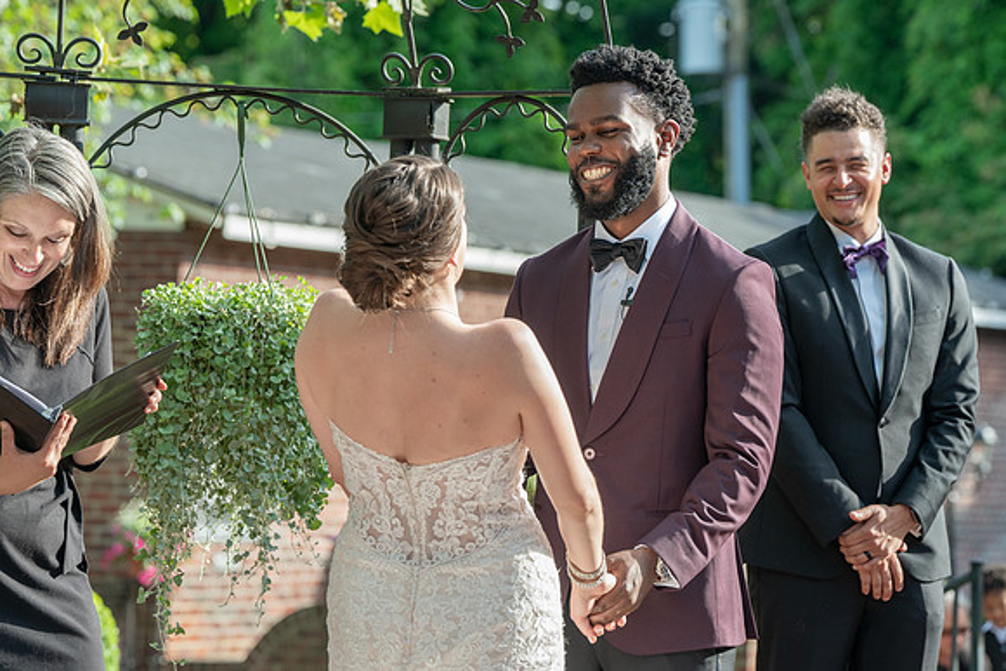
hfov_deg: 11.6
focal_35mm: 178
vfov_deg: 7.7
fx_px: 4972
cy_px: 349
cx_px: 533
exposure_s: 1/250
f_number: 5.6
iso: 320
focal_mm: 156
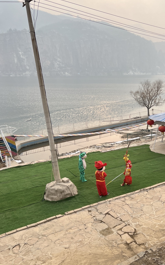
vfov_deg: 54.7
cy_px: 165
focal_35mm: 35
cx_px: 120
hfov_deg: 35.6
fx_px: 252
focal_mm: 5.7
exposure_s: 1/1808
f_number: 1.5
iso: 50
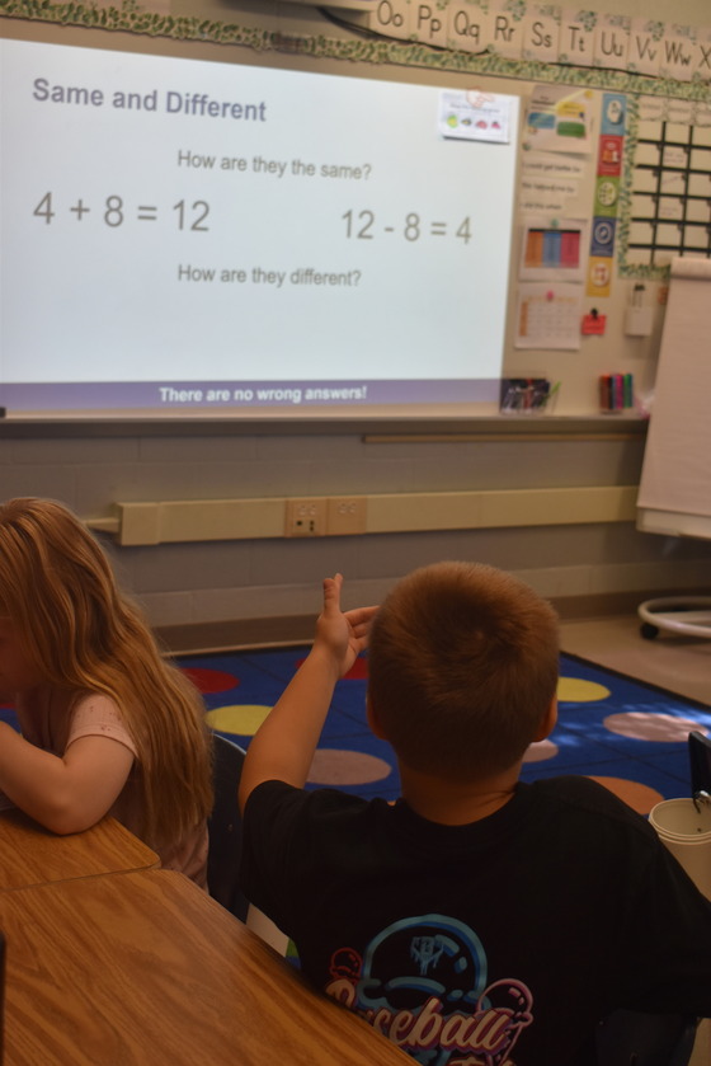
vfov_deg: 35.0
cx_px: 356
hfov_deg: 23.8
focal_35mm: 57
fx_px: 1687
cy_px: 533
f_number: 5
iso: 400
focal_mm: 38
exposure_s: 1/100
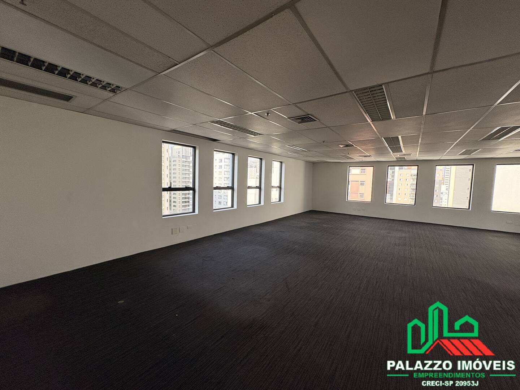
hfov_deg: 102.1
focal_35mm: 14
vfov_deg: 85.7
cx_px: 260
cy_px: 195
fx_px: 210
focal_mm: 2.22
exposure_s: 1/99
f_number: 2.2
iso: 160
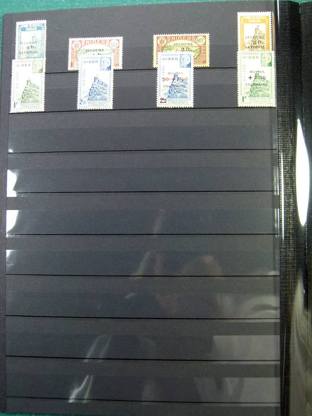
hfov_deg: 36.8
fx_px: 469
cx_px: 156
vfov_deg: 47.9
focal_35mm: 39
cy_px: 208
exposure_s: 1/60
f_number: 3.1
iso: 200
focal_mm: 7
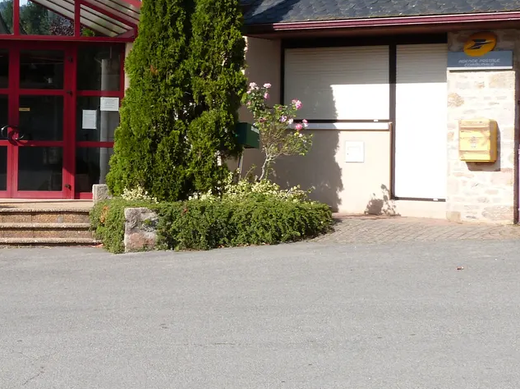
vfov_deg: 16.9
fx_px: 1306
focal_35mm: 87
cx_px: 126
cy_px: 111
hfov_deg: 22.3
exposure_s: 1/250
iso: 100
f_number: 5.6
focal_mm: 7.6
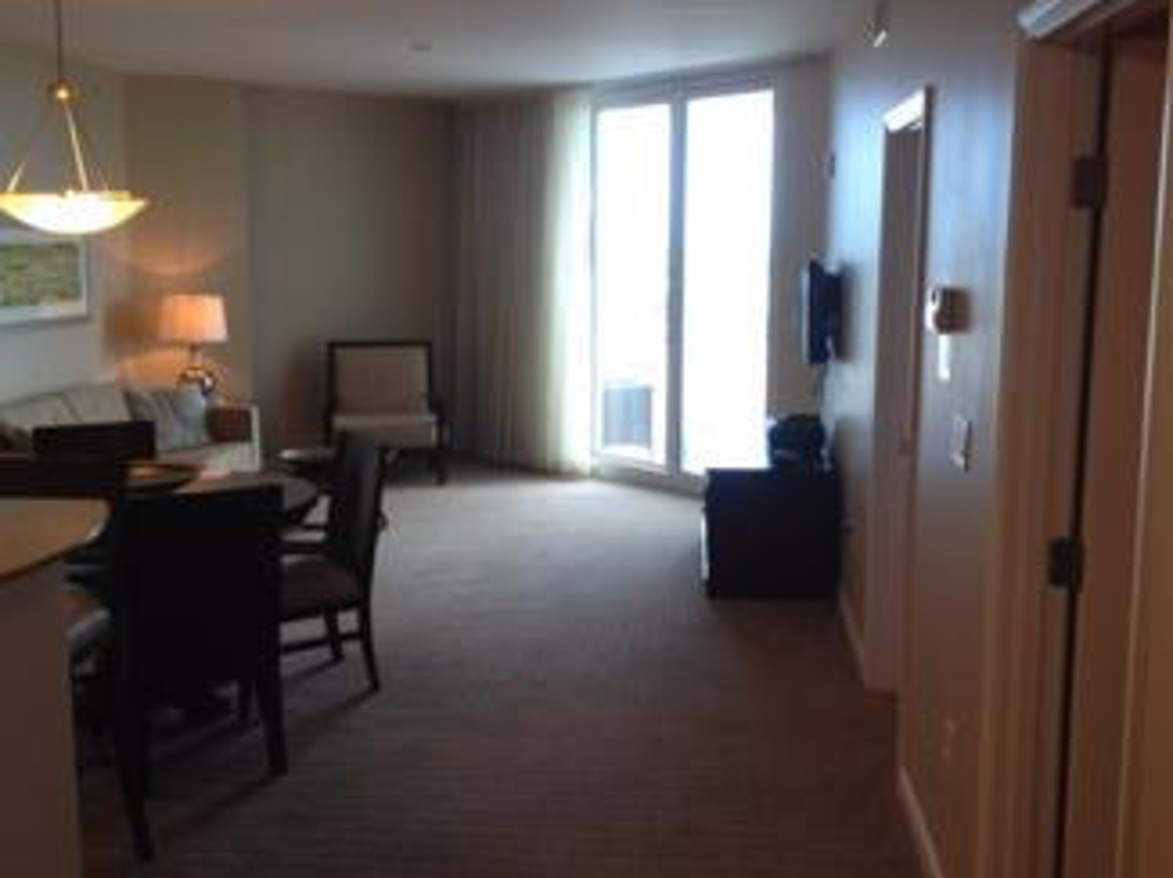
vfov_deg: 33.6
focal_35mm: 43
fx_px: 1456
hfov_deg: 43.9
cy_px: 443
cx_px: 604
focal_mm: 4.28
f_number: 2.4
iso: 50
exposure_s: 1/40
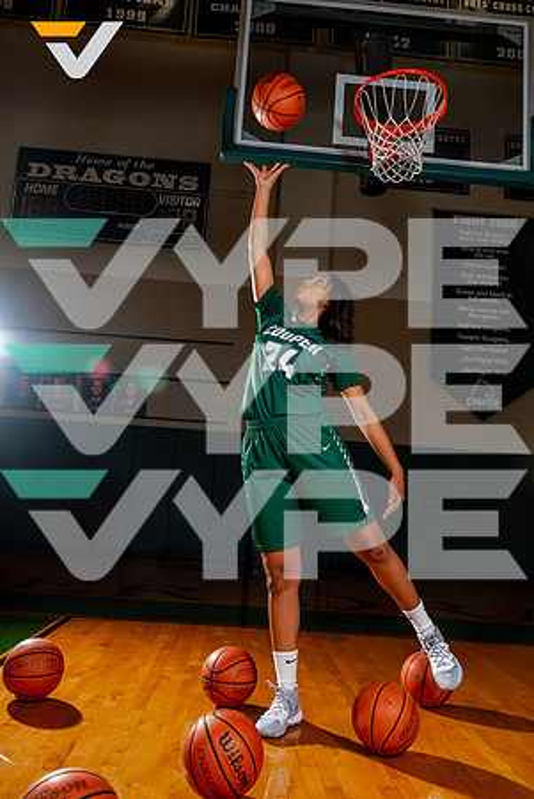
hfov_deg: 45.1
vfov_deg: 63.6
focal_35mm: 29
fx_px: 644
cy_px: 400
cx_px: 267
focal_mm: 29
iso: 125
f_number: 8
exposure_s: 1/125
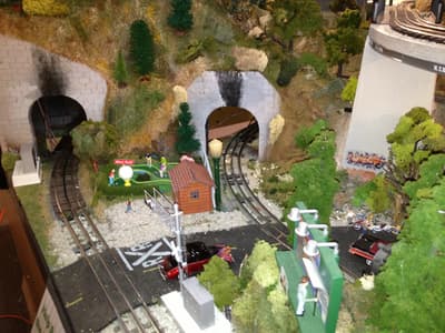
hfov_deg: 52.6
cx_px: 222
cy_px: 166
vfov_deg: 40.7
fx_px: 450
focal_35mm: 35
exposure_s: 1/20
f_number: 2.4
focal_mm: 4.28
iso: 200
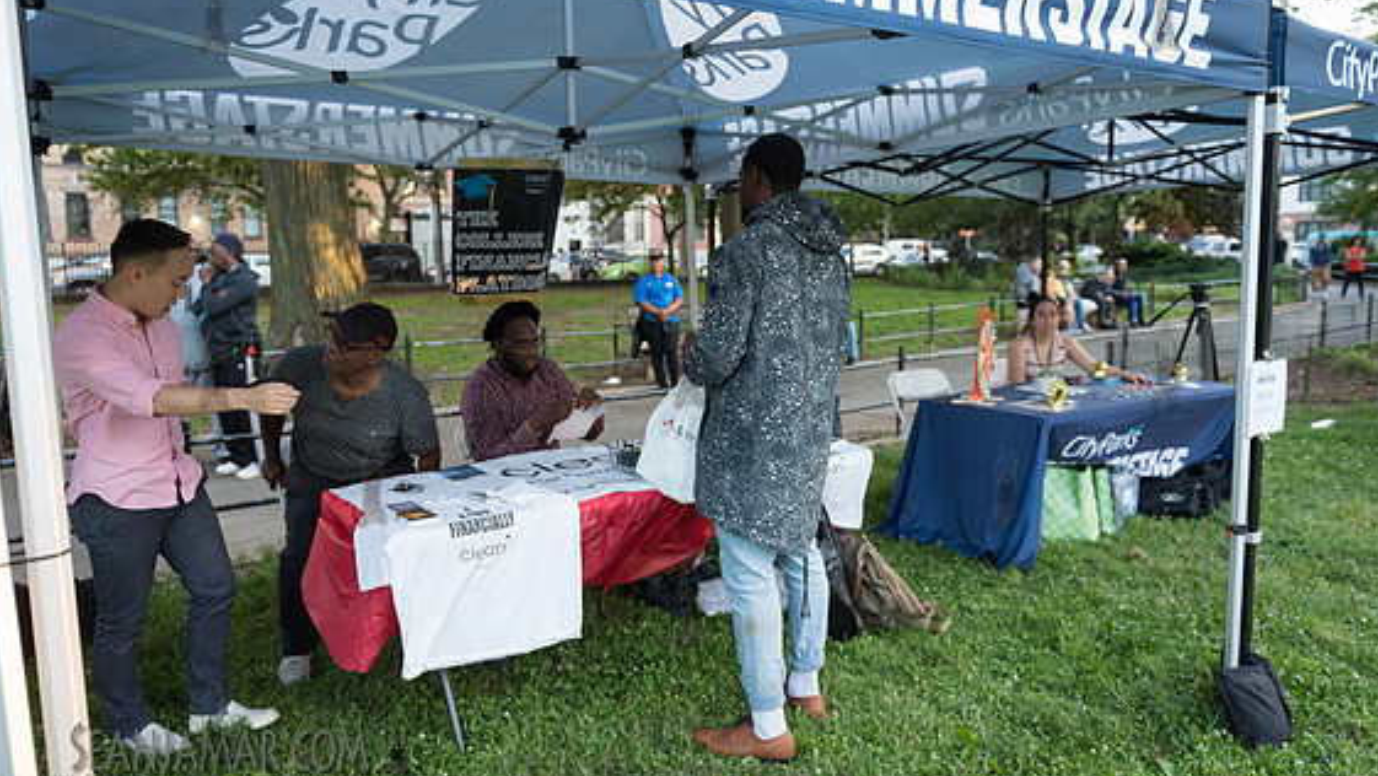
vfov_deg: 44.4
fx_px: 950
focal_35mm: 26
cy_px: 365
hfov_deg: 71.9
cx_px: 688
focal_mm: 24
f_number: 3.2
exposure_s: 1/200
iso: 800
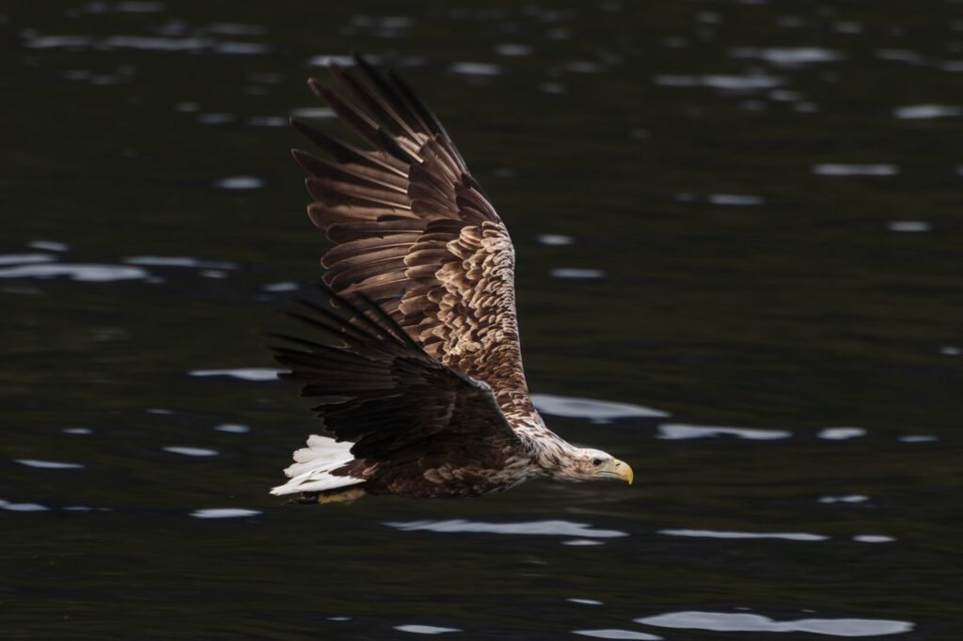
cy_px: 442
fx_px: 13986
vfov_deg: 2.6
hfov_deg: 3.9
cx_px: 485
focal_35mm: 523
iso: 800
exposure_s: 1/400
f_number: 5.6
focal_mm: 300
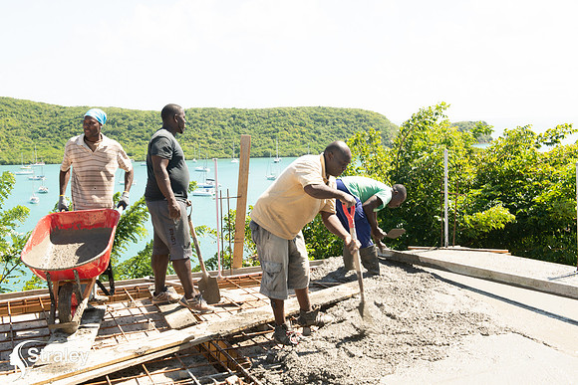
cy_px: 192
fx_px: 771
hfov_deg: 41.1
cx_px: 289
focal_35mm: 48
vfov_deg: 28.1
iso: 80
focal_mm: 48
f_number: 13
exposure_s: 1/125
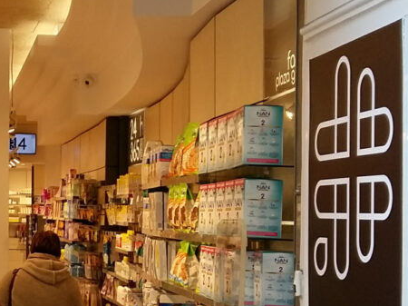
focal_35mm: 66
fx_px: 777
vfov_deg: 22.1
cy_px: 209
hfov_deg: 27.4
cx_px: -20
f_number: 2.2
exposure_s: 1/33
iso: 25
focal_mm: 4.15
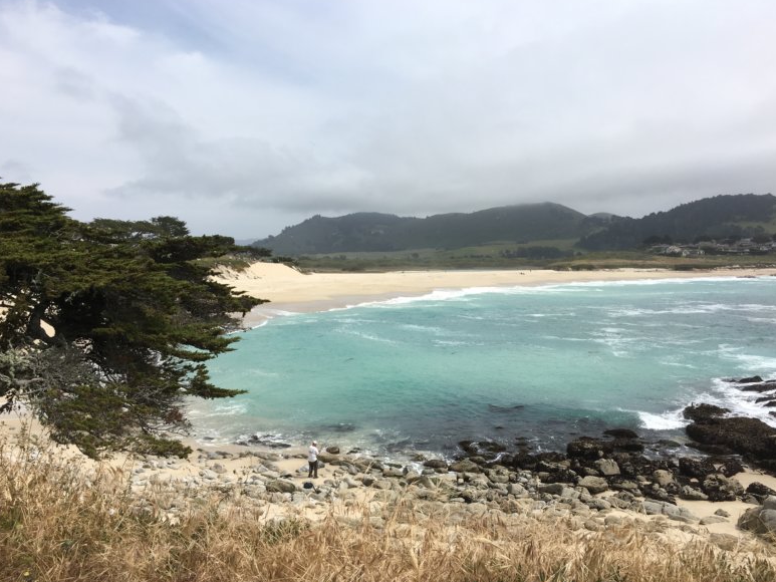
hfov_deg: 60.0
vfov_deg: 46.8
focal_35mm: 30
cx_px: 396
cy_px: 288
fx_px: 673
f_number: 2.2
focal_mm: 4.15
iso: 25
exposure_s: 1/1876
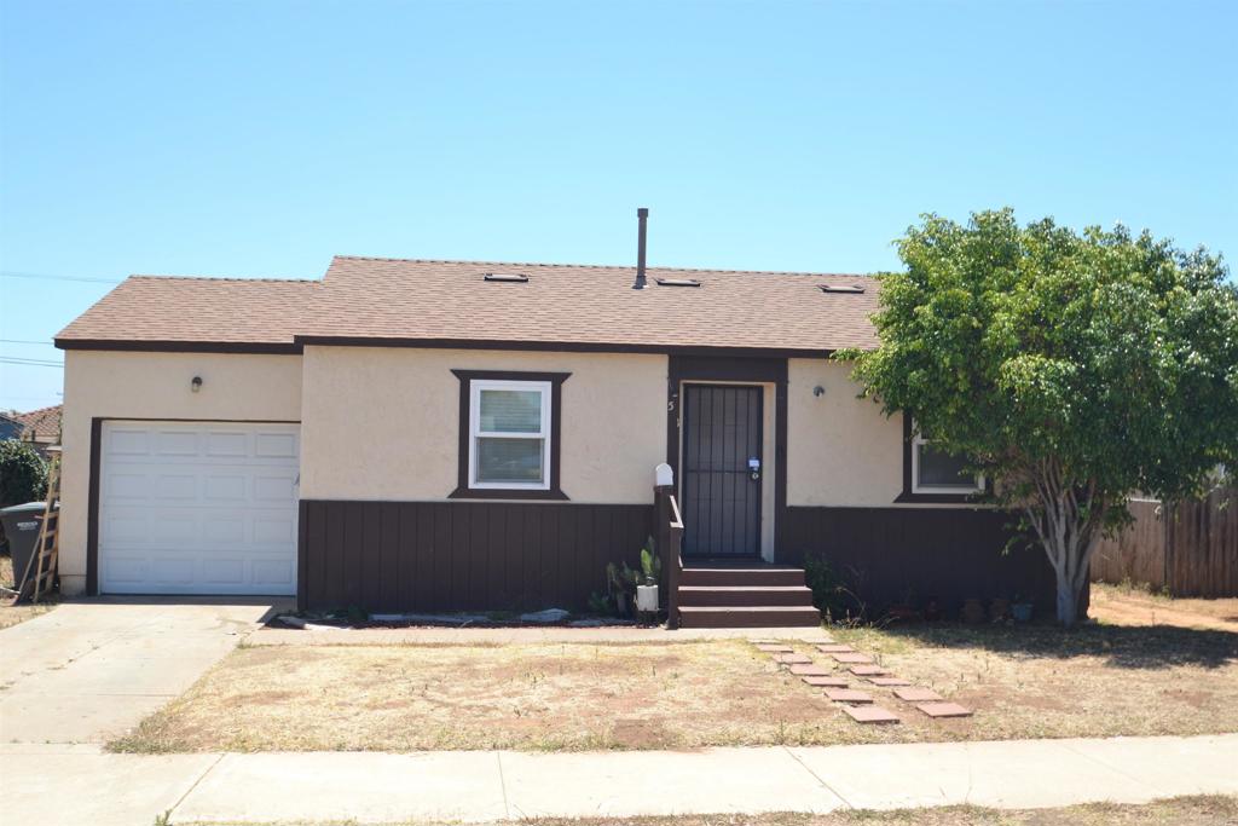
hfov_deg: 57.2
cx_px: 619
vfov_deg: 40.0
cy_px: 413
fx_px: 1135
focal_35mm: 33
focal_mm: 22
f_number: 7.1
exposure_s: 1/200
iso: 100
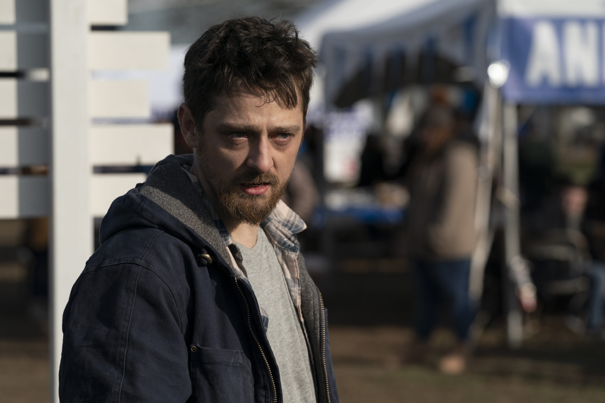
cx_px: 302
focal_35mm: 137
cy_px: 202
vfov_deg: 10.0
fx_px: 2302
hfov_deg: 15.0
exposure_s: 1/3200
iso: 400
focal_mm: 137
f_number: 5.6
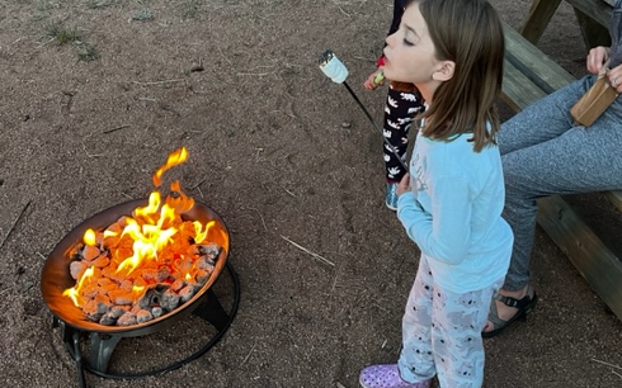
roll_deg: -5.0
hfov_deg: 53.6
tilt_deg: -34.5
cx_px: 377
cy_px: 143
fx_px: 610
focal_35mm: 36
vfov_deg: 35.1
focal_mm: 5.7
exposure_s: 1/60
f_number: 1.5
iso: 320
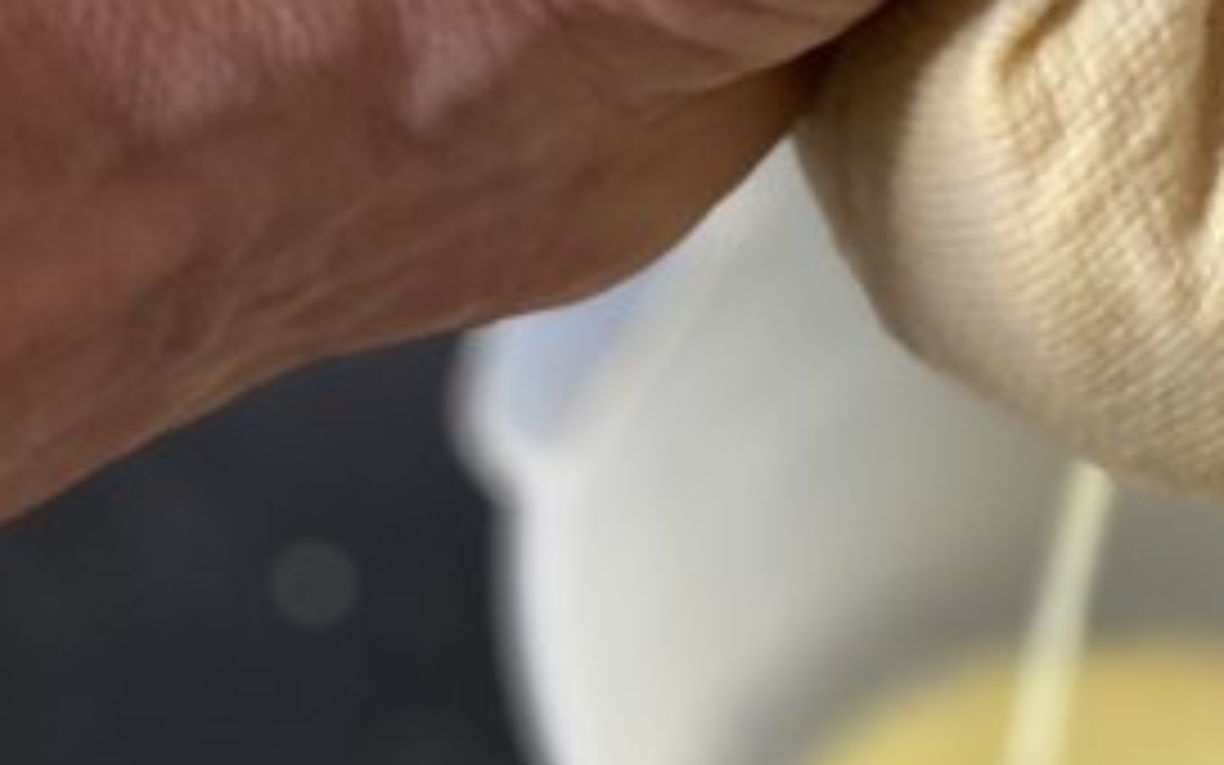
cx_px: 716
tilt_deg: -54.7
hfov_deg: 16.8
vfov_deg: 10.6
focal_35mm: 124
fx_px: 4136
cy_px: 524
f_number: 2
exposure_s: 1/40
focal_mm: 6
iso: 200
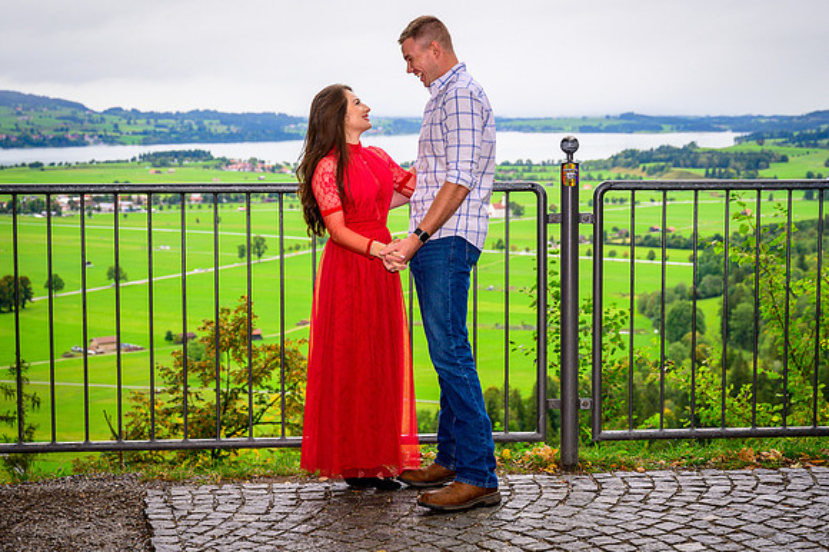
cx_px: 424
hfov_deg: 29.5
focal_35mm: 69
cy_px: 254
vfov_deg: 19.8
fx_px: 1577
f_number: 4.5
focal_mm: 58
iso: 400
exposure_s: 1/800
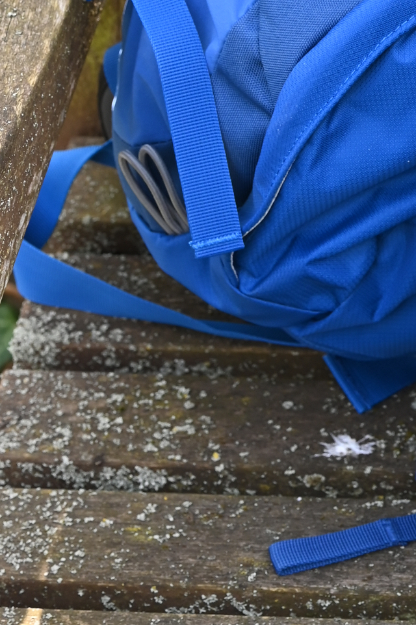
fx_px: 3159
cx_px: 708
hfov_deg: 7.4
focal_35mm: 182
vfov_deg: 10.9
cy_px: -274
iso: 360
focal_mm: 50
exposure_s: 1/125
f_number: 5.6
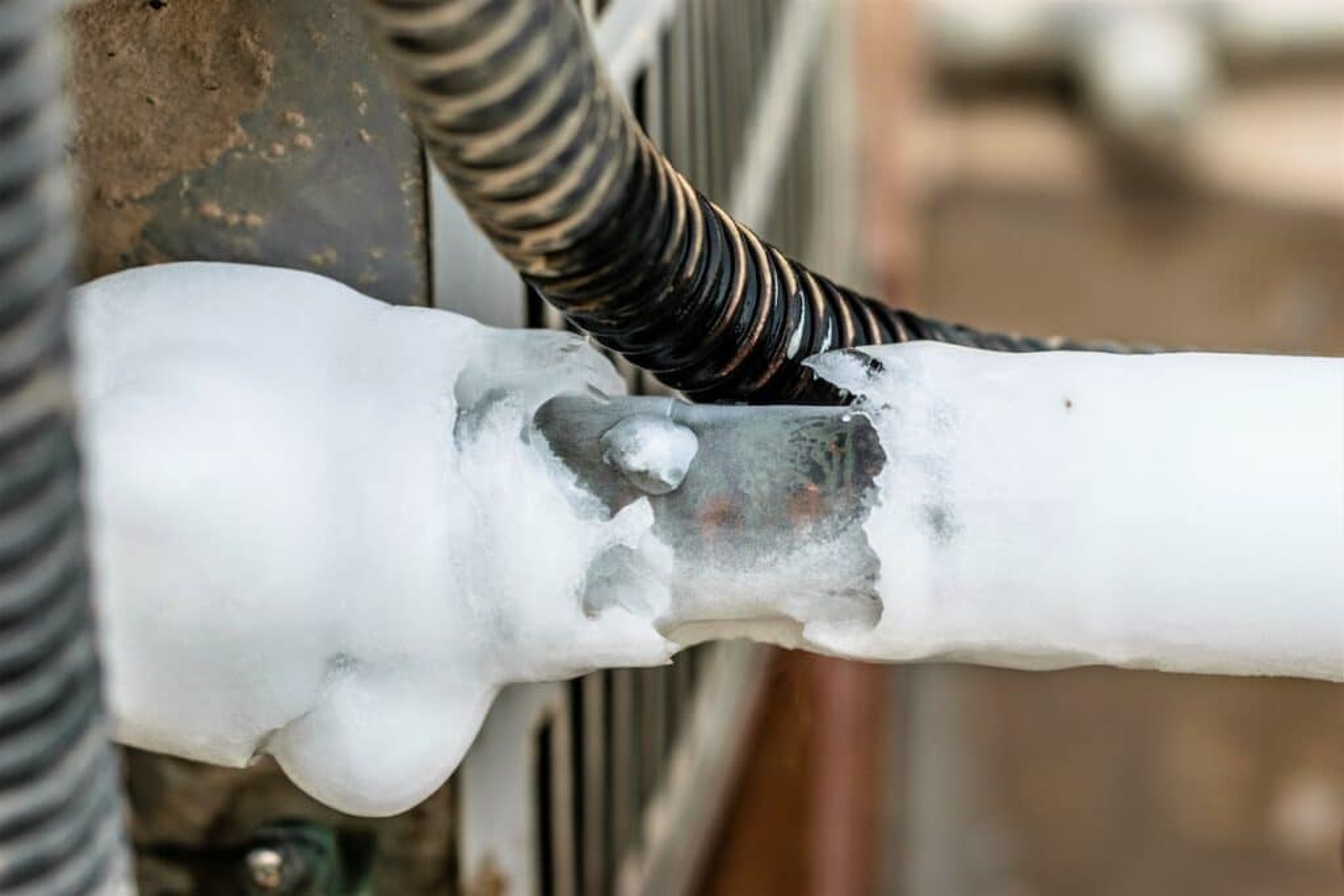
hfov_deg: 27.0
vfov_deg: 18.2
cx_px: 672
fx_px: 2800
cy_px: 448
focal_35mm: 75
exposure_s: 1/320
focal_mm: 50
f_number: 4
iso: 250
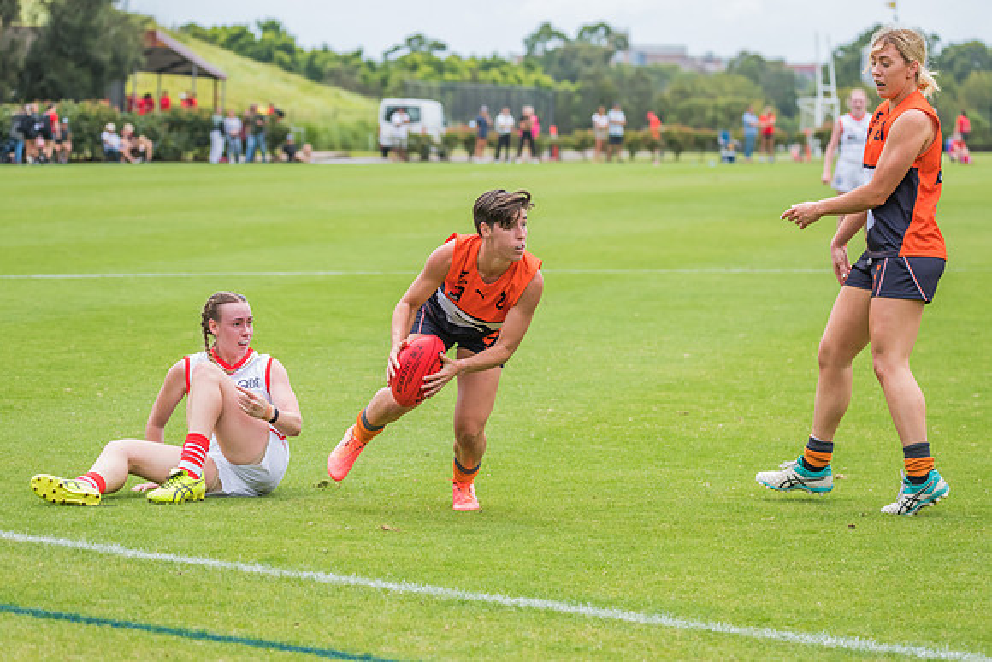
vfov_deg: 8.3
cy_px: 331
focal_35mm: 165
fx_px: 4542
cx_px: 496
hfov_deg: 12.5
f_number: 6.3
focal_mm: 150
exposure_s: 1/1600
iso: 800
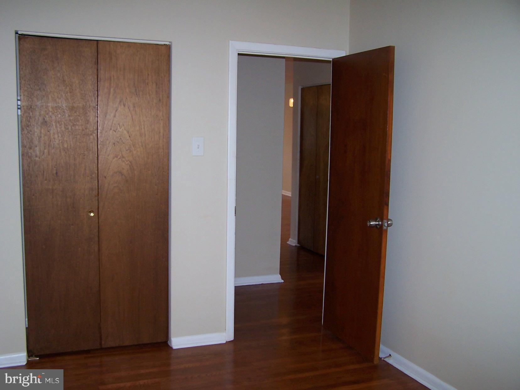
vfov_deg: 37.7
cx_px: 260
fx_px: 571
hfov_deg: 49.0
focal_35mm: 38
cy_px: 195
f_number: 2.8
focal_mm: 6.3
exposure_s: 1/60
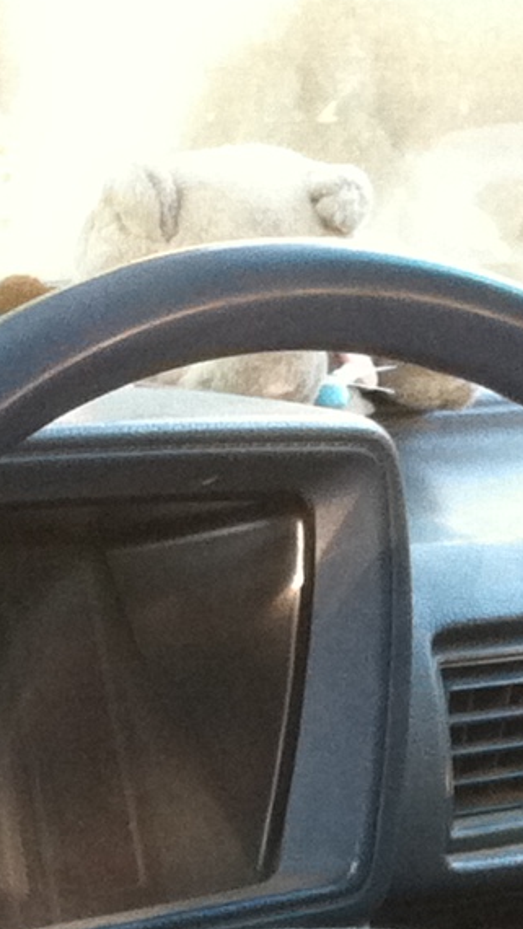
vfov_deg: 12.0
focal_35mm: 173
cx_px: 254
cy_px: 1319
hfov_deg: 7.0
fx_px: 4261
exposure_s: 1/15
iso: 125
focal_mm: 3.85
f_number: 2.8
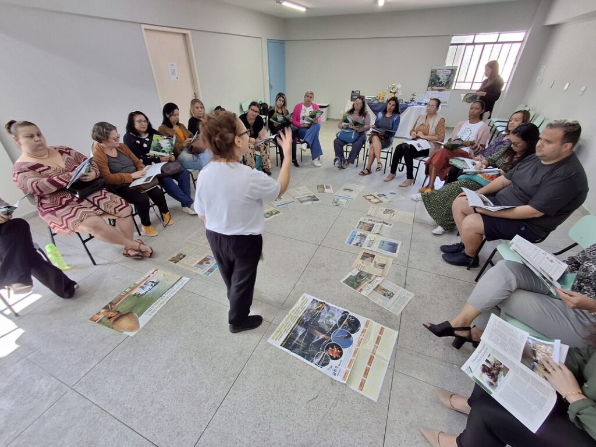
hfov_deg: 94.5
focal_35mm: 16
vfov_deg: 78.1
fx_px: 275
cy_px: 224
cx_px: 298
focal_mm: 1.64
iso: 50
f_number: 2.2
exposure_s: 1/40
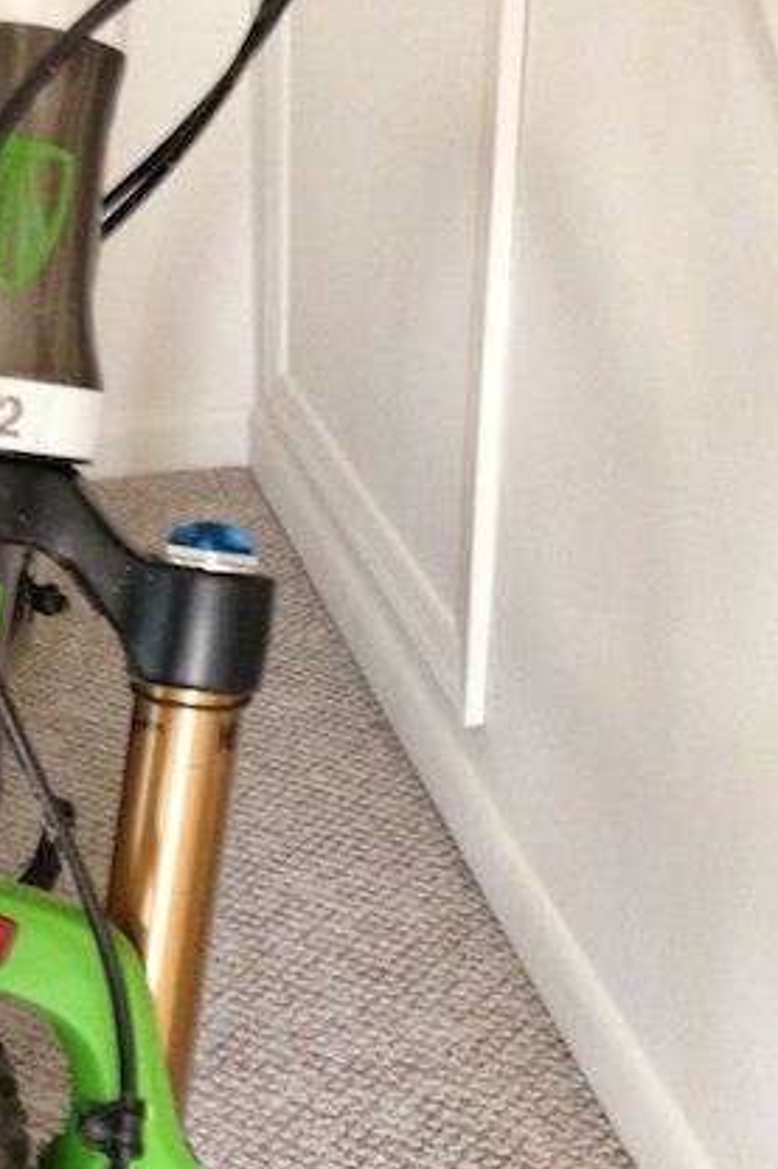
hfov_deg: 20.3
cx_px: 138
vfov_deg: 30.4
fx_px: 2141
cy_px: 708
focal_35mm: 66
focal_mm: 4.12
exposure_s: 1/15
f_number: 2.4
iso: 400
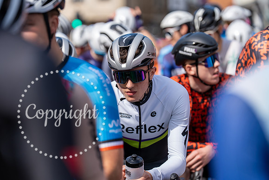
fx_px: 1383
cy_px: 90
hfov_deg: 11.1
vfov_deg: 7.4
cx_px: 134
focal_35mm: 185
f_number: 4.5
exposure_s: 1/1250
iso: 320
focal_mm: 185
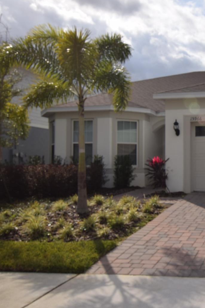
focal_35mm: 42
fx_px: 358
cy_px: 152
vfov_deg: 46.4
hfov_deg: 28.9
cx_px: 225
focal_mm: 18
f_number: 14
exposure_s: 1/200
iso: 100
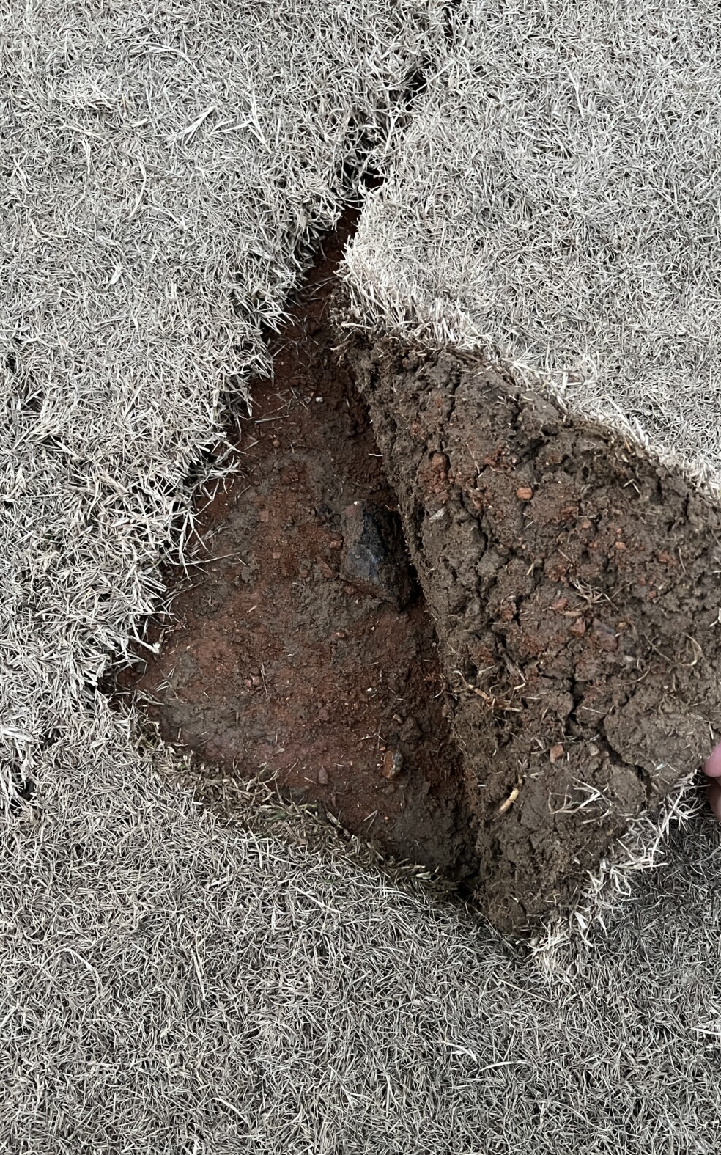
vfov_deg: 66.5
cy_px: 581
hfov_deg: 44.5
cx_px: 380
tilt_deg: -77.9
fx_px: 881
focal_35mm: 28
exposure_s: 1/40
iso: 640
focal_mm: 5.1
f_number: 1.6
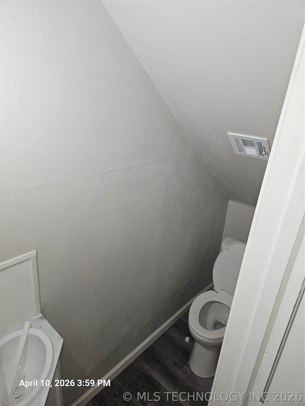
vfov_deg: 73.9
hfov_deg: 58.9
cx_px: 152
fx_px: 270
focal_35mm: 23
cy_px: 203
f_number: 1.8
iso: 50
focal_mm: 5.4
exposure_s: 1/60
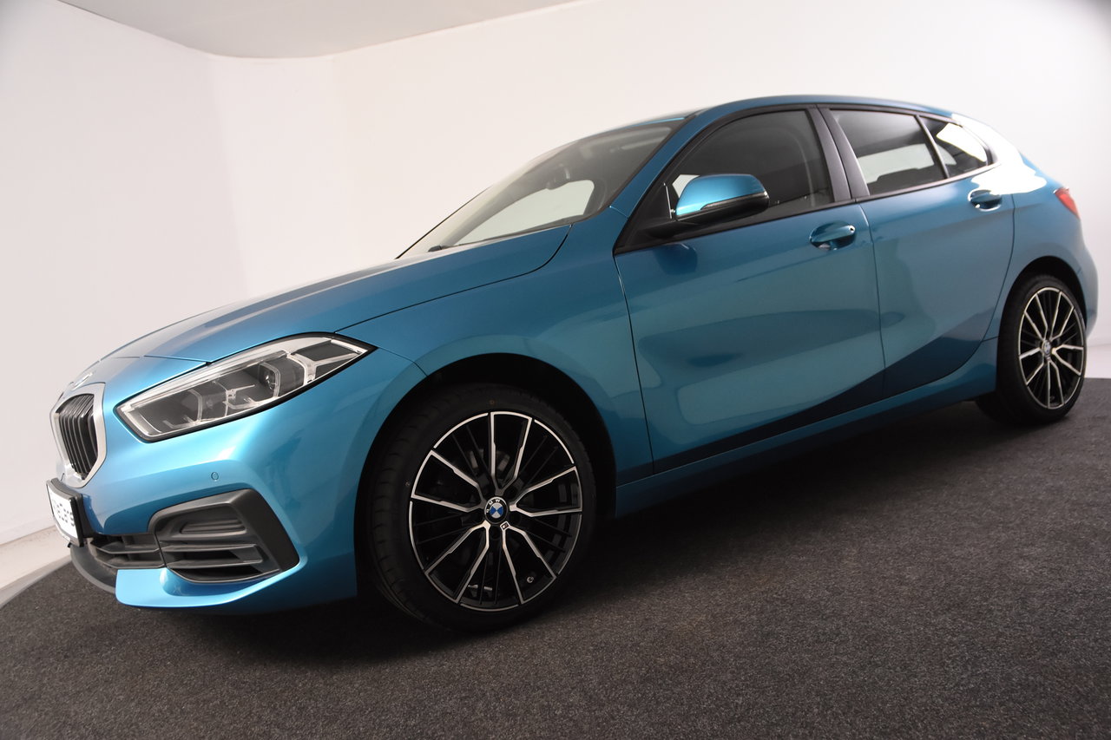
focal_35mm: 33
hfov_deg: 57.2
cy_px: 370
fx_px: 1018
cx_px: 556
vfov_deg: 40.0
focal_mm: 22
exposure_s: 1/80
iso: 1600
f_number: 4.5
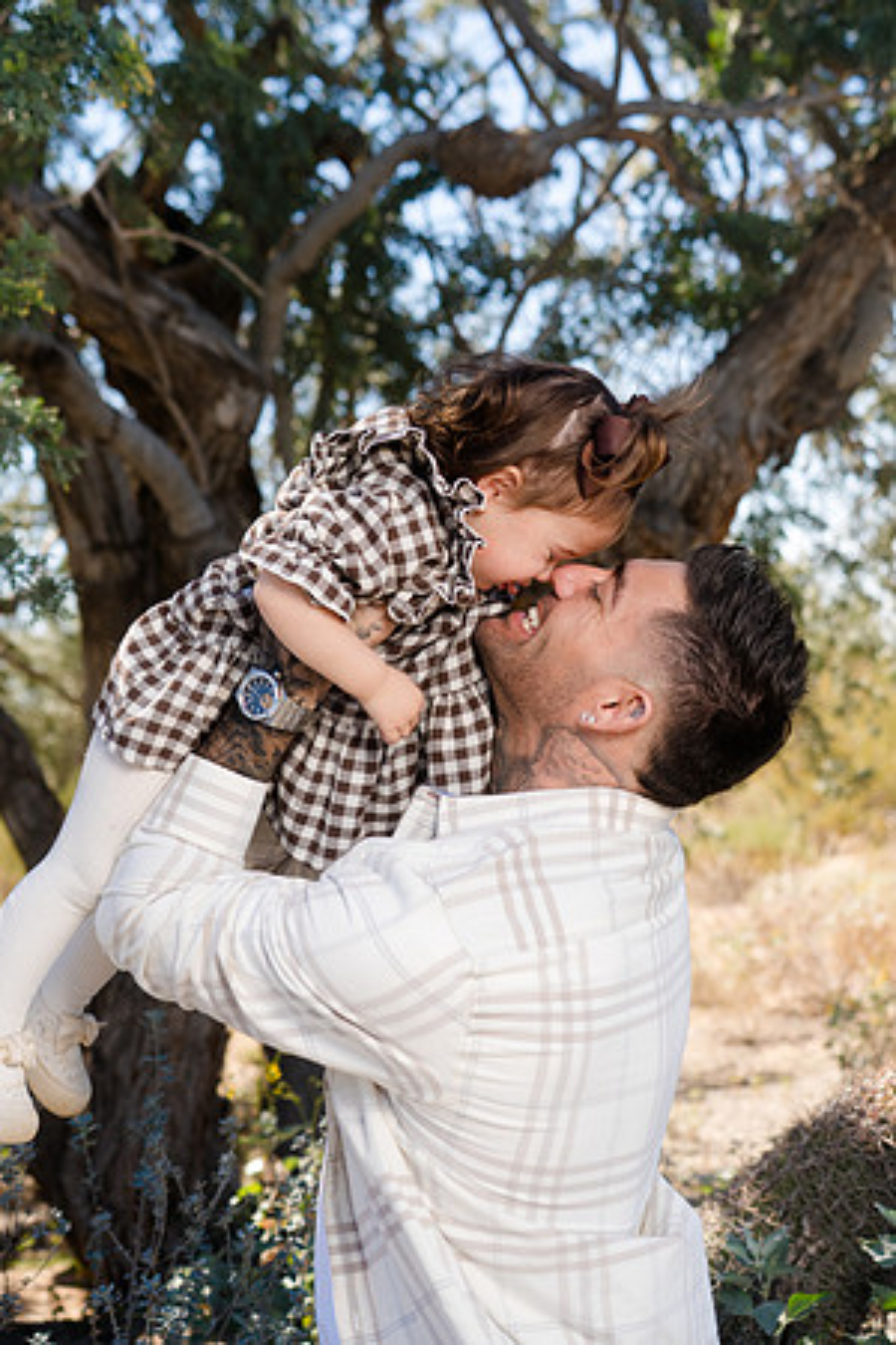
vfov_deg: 28.8
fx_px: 2613
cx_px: 448
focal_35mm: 70
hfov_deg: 19.5
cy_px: 672
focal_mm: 70
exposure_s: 1/250
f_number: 5.6
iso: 125
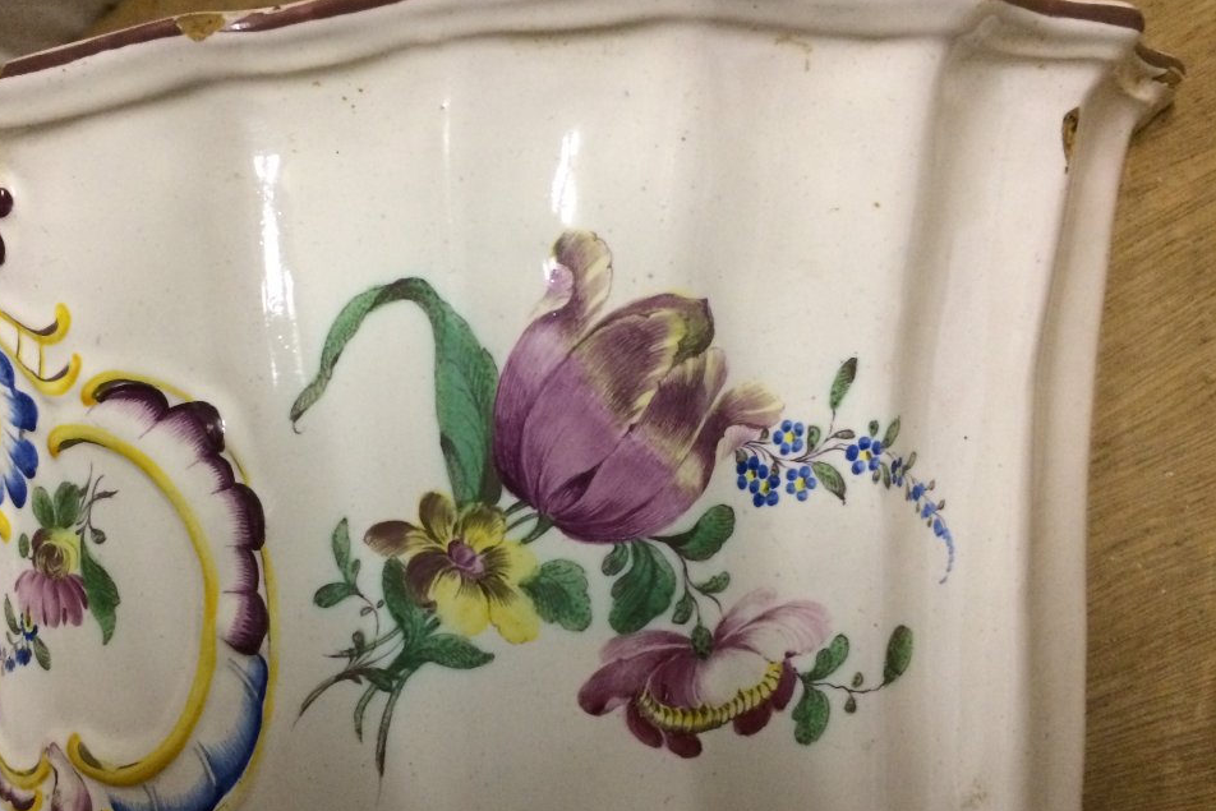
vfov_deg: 34.8
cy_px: 530
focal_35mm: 38
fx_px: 1284
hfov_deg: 50.2
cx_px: 461
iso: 320
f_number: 2.2
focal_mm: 4.15
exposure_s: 1/33
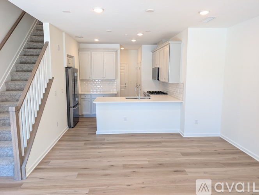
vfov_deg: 56.9
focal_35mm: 24
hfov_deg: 71.5
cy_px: 98
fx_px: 180
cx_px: 130
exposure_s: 1/120
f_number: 1.68
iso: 162
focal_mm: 6.9
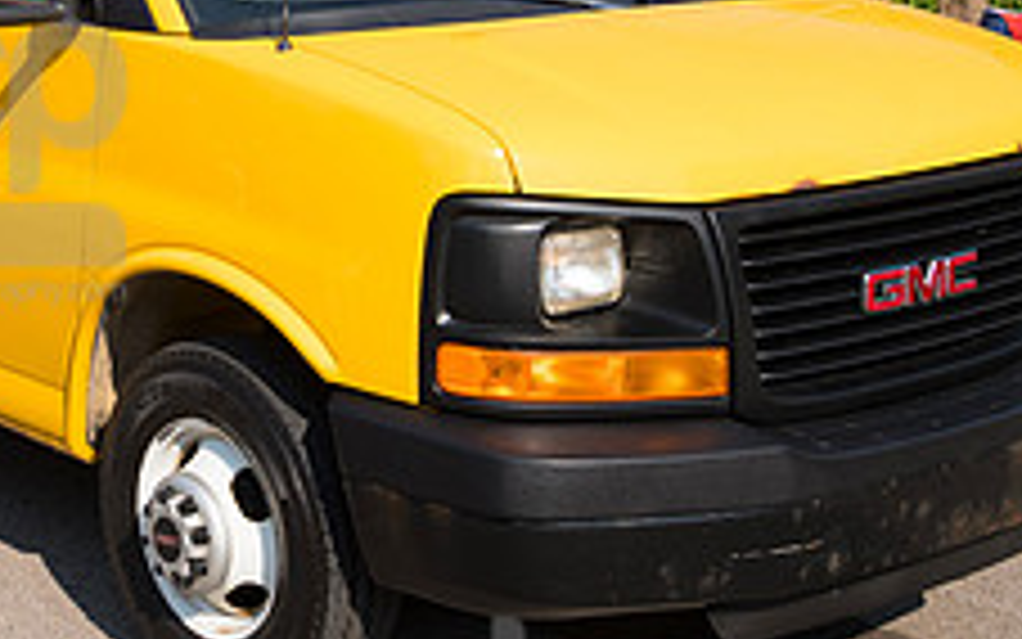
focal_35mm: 73
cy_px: 146
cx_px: -9
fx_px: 2034
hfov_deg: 26.6
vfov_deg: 17.7
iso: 320
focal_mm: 28
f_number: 6.3
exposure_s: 1/800
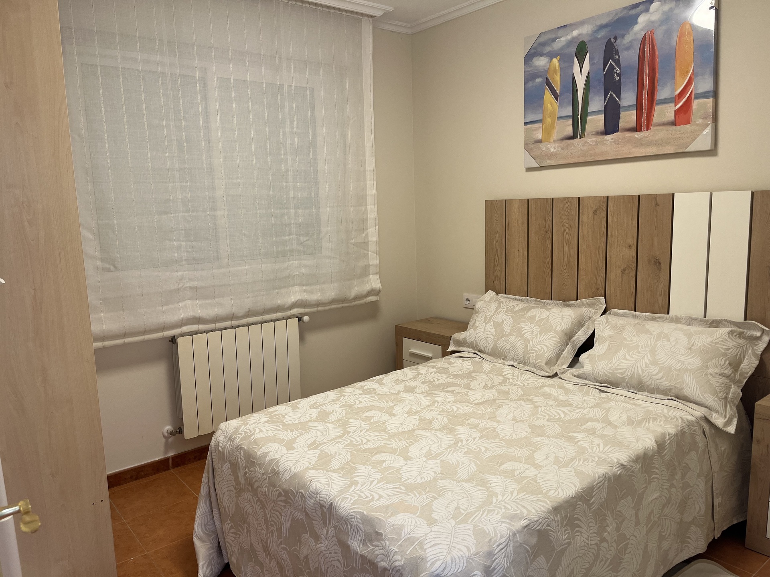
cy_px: 288
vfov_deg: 53.1
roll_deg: +2.1
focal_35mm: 26
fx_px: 578
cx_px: 385
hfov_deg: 67.3
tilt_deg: -9.6
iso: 80
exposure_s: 1/100
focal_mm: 5.1
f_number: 1.6
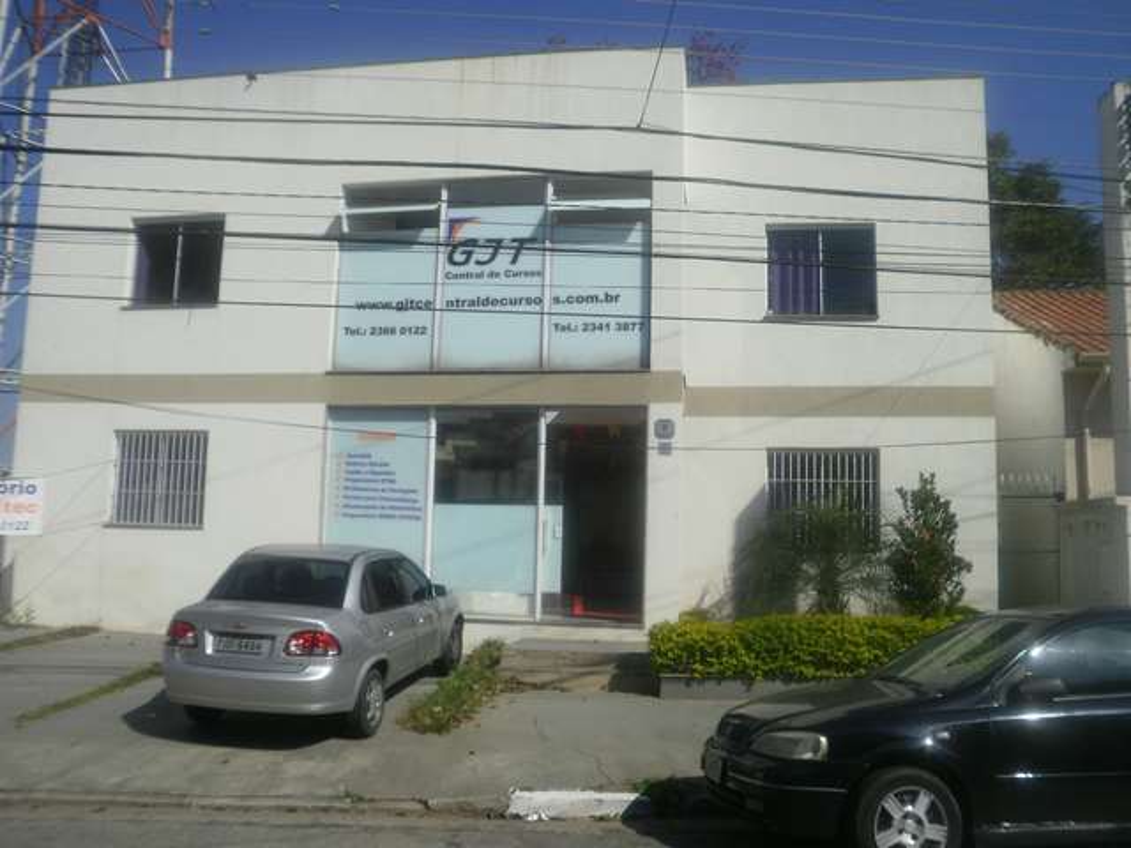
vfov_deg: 45.4
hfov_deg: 58.4
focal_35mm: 31
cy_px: 424
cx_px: 566
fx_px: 1013
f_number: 8.5
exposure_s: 1/400
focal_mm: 5.45
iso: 100
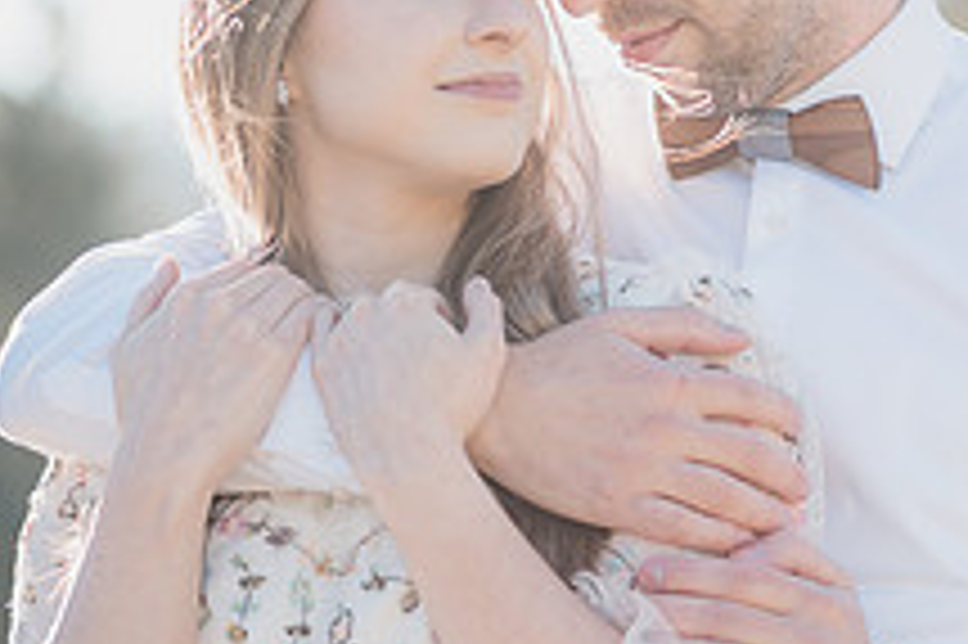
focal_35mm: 233
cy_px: 169
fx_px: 6260
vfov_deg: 5.9
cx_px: 945
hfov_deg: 8.8
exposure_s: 1/1250
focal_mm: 85
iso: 200
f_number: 1.8
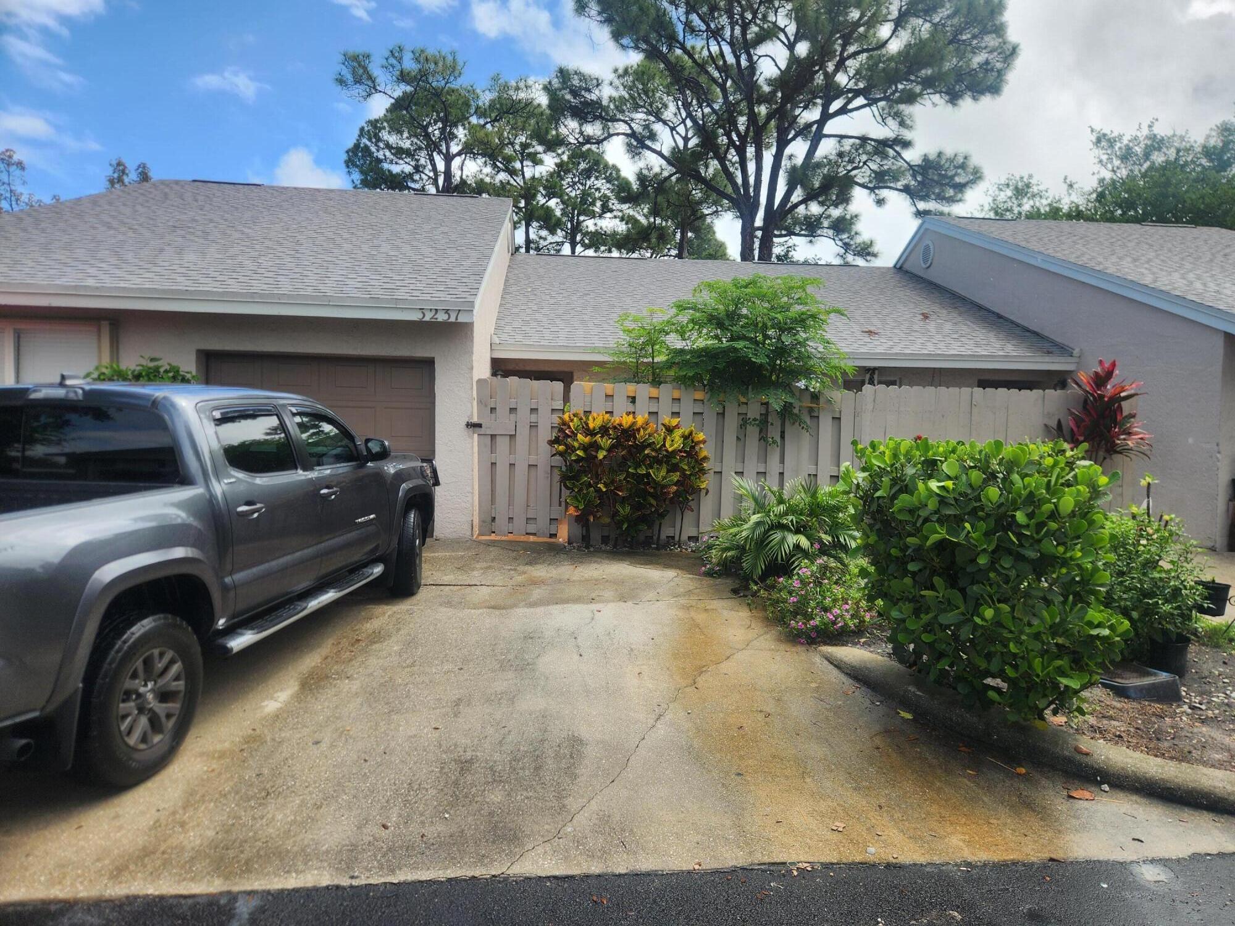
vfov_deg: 58.9
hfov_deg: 73.9
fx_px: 821
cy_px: 463
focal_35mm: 23
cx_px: 618
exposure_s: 1/1163
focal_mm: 5.4
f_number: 1.8
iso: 20
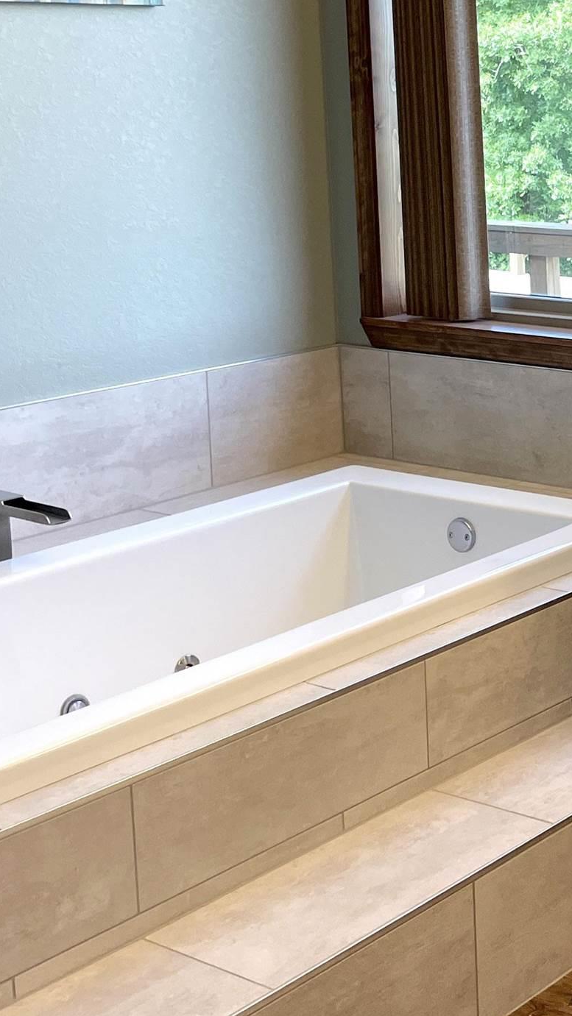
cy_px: 352
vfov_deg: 33.1
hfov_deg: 17.9
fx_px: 1698
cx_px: 738
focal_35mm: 63
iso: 80
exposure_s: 1/120
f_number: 1.6
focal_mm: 4.2
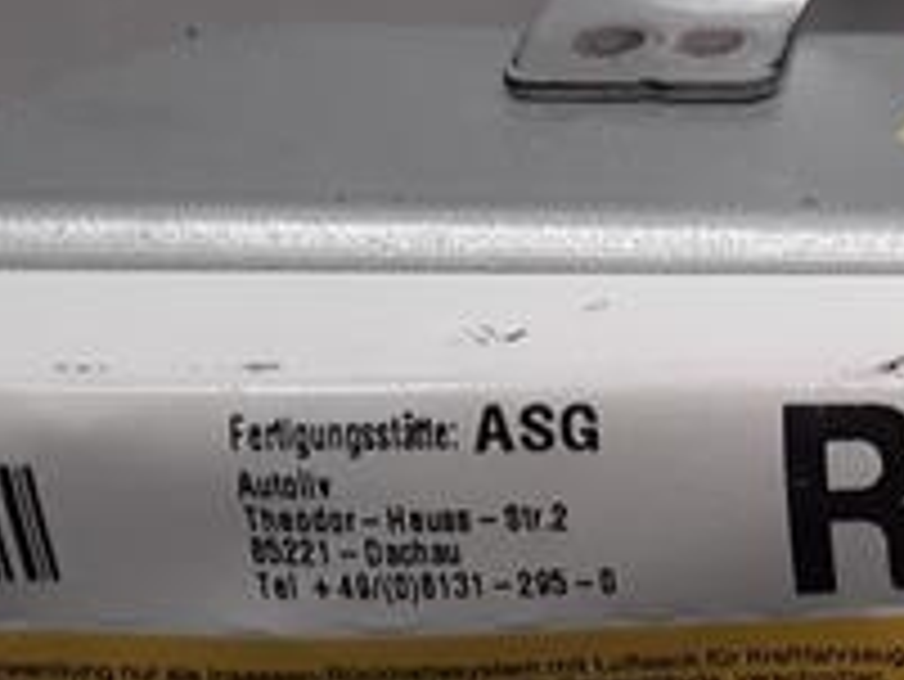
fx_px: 2326
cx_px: 1250
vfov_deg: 16.6
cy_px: 383
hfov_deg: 19.8
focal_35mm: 89
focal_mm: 2.91
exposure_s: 1/111
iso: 40
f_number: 1.9
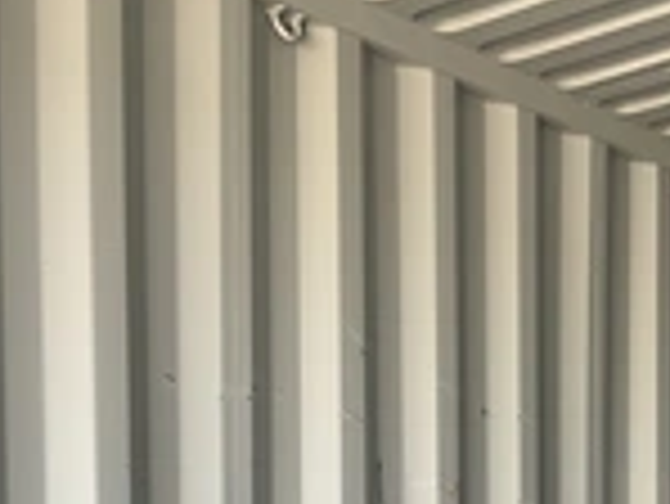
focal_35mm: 78
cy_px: 644
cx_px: 445
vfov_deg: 17.8
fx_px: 1511
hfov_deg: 24.9
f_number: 1.8
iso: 25
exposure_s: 1/122
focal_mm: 3
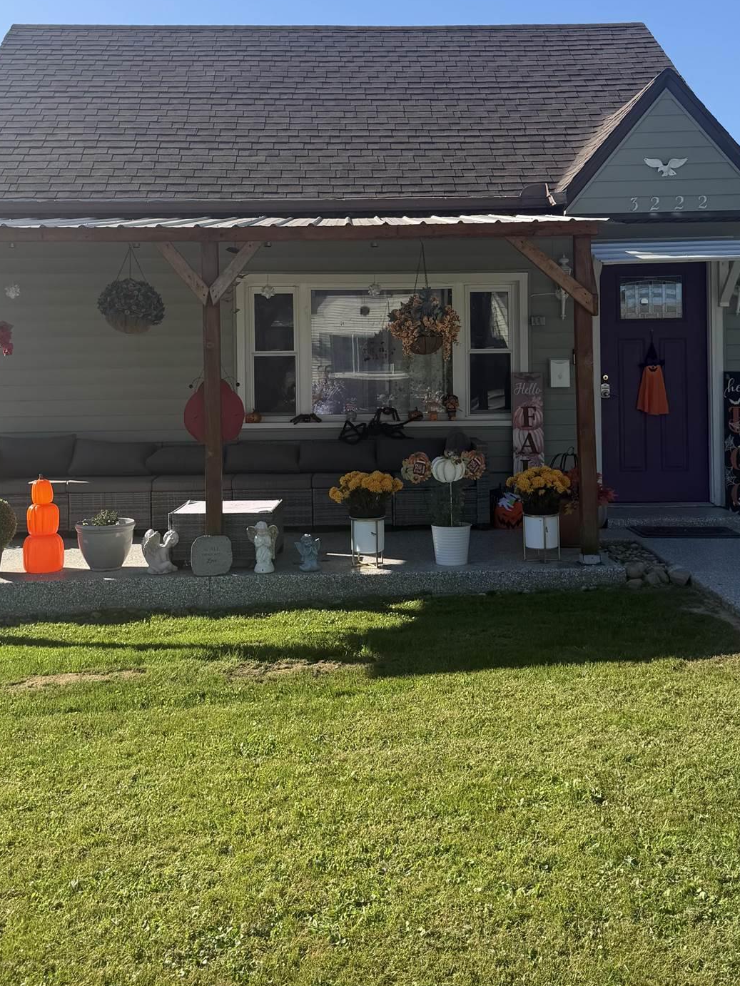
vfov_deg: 46.5
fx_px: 1140
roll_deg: +0.3
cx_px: 357
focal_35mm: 40
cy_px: 389
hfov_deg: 36.0
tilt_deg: +1.5
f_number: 1.78
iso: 80
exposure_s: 1/2907
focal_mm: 6.76
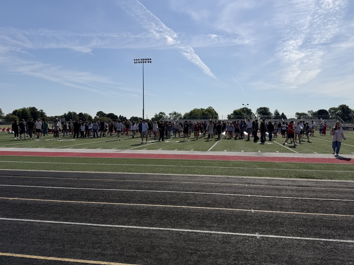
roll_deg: -0.1
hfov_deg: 63.4
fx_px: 286
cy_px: 141
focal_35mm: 28
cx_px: 191
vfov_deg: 49.7
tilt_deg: -0.6
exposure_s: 1/11905
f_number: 1.78
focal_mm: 6.76
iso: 80
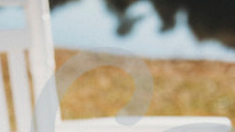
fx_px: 517
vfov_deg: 12.6
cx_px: 73
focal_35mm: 83
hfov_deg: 25.4
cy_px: 272
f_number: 2.8
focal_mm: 31
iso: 100
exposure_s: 1/1250
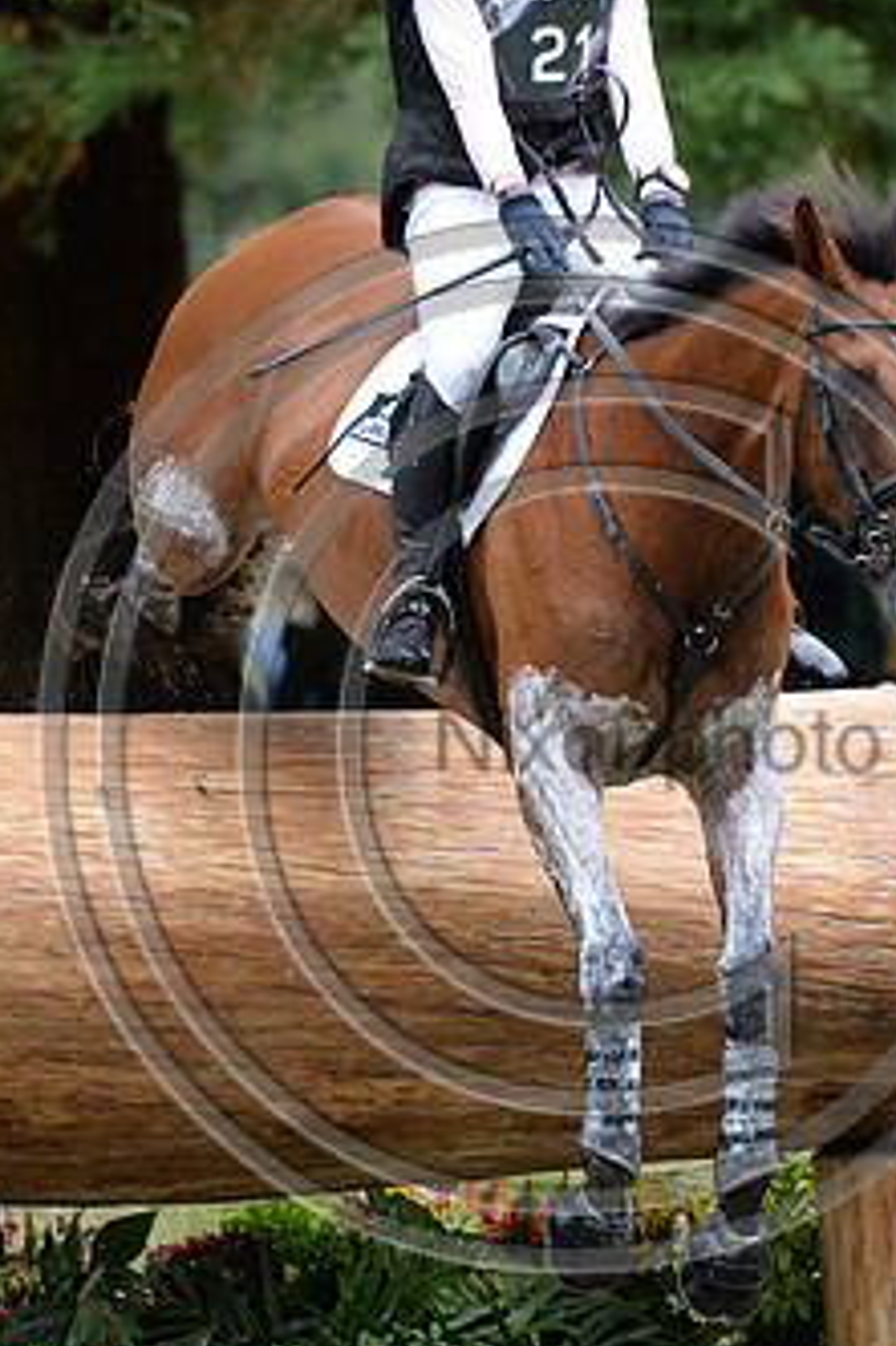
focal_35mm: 698
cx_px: 568
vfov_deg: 3.0
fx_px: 26084
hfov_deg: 2.0
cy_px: 669
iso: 2000
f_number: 5.6
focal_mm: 400
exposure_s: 1/1000
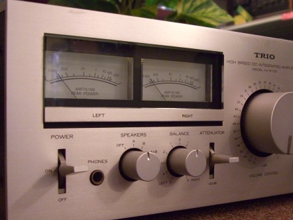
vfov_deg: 26.5
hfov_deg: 34.5
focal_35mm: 55
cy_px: 133
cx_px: 204
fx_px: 466
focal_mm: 7.9
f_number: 2.8
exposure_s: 1/25
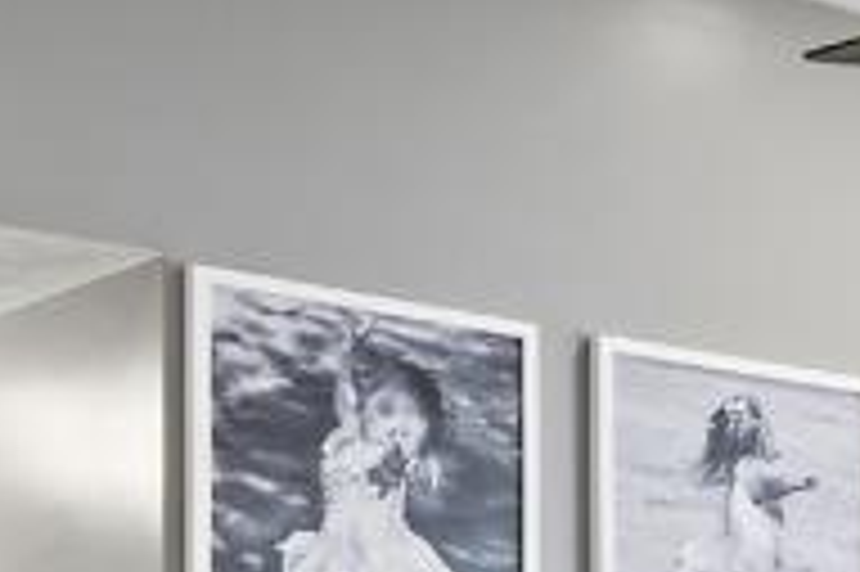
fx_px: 2816
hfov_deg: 15.3
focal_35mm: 118
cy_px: 950
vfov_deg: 11.0
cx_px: 1486
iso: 400
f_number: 8
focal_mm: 10
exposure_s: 1/1.25
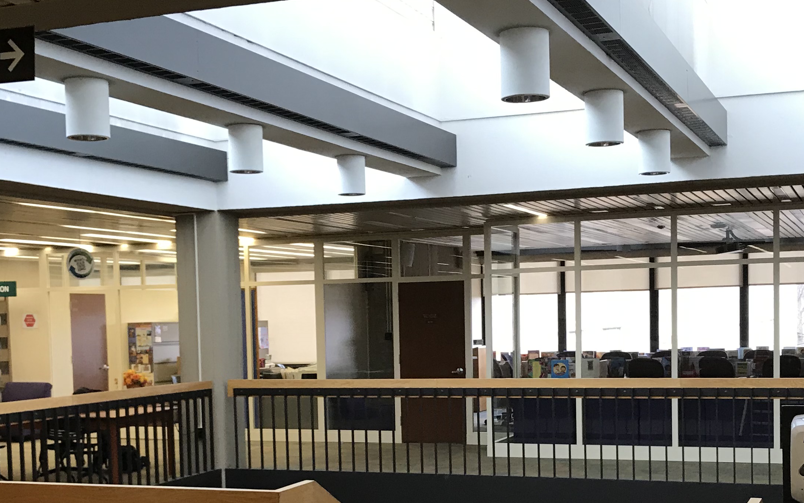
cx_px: 406
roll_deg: +0.3
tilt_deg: -4.1
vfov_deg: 23.2
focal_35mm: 55
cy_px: 408
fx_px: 1205
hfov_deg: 36.9
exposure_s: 1/30
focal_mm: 3.99
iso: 25
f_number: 1.8
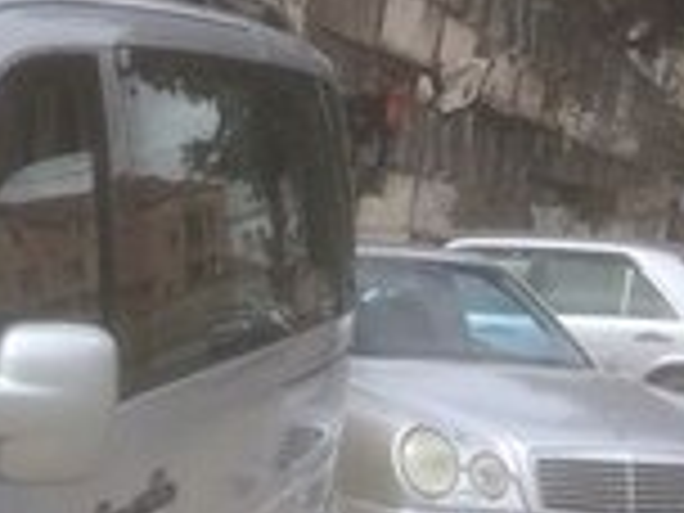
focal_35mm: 126
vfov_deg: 11.4
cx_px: -576
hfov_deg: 13.8
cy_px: 704
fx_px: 2490
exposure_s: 1/1953
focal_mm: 4.15
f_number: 2.2
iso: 32
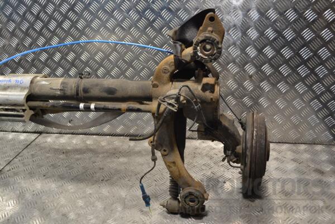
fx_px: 307
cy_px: 112
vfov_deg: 40.0
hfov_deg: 57.2
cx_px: 168
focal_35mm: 33
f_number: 5
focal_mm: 22
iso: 400
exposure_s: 1/100
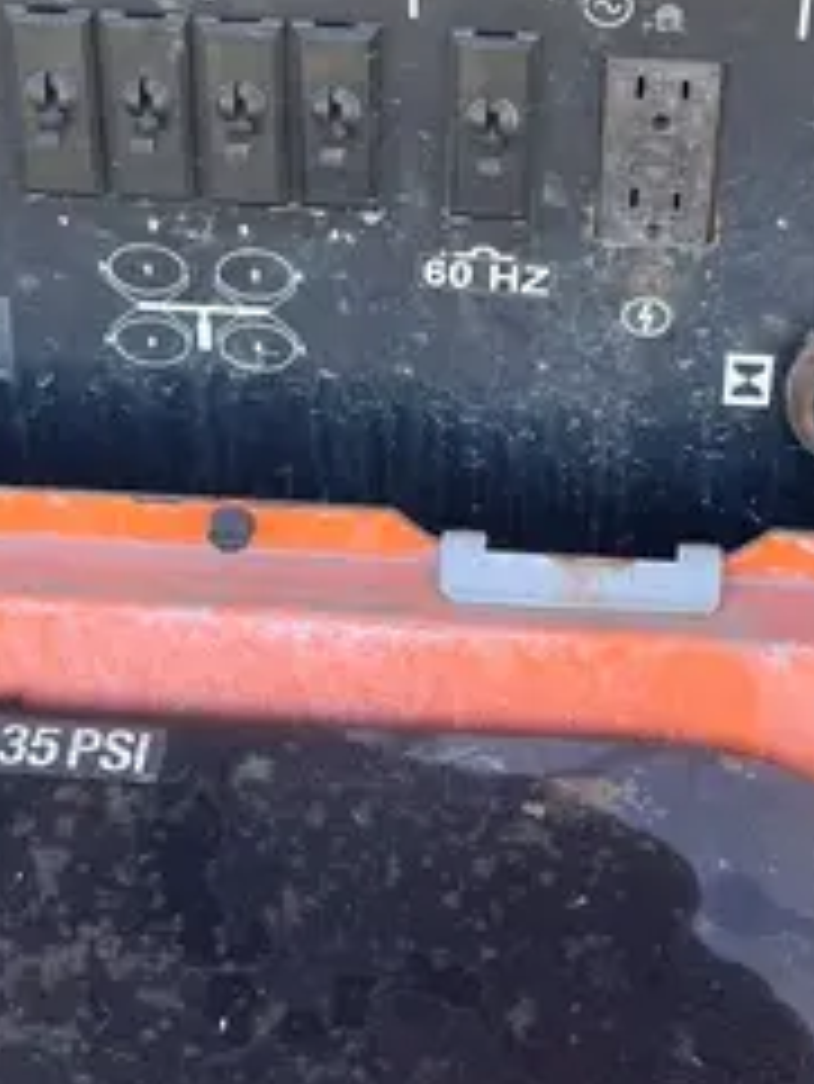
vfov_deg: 23.3
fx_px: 2475
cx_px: 504
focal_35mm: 79
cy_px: -88
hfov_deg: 18.7
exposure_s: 1/122
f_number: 1.6
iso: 40
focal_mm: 5.1
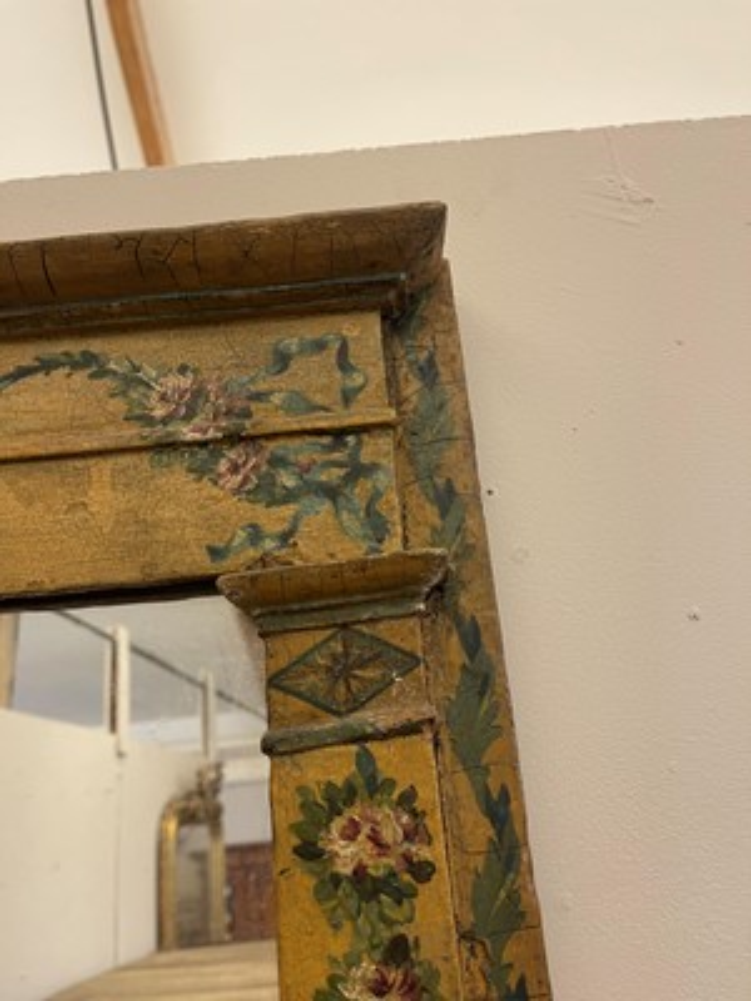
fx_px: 723
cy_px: 500
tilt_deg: +23.8
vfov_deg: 69.4
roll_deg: +3.7
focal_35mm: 25
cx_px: 376
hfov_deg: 54.9
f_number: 1.6
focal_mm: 5.1
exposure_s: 1/50
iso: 160
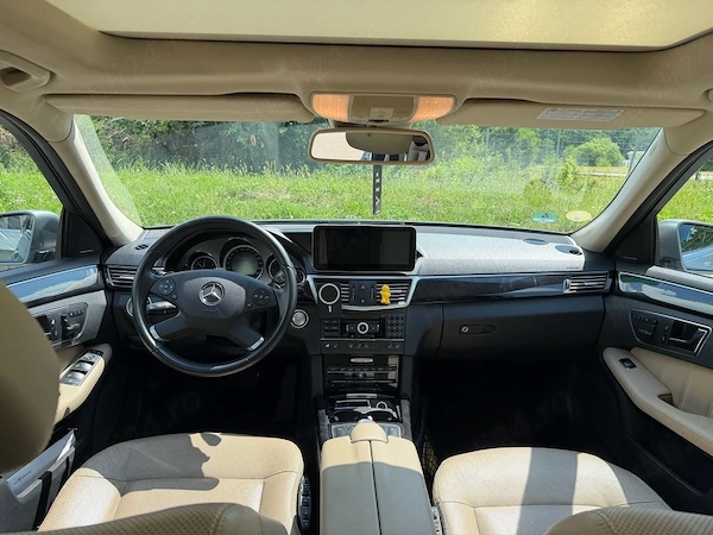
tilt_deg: -12.5
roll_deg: -1.2
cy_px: 268
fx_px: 494
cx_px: 356
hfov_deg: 71.6
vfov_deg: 56.8
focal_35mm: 24
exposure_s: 1/1211
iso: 100
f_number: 1.78
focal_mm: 6.76
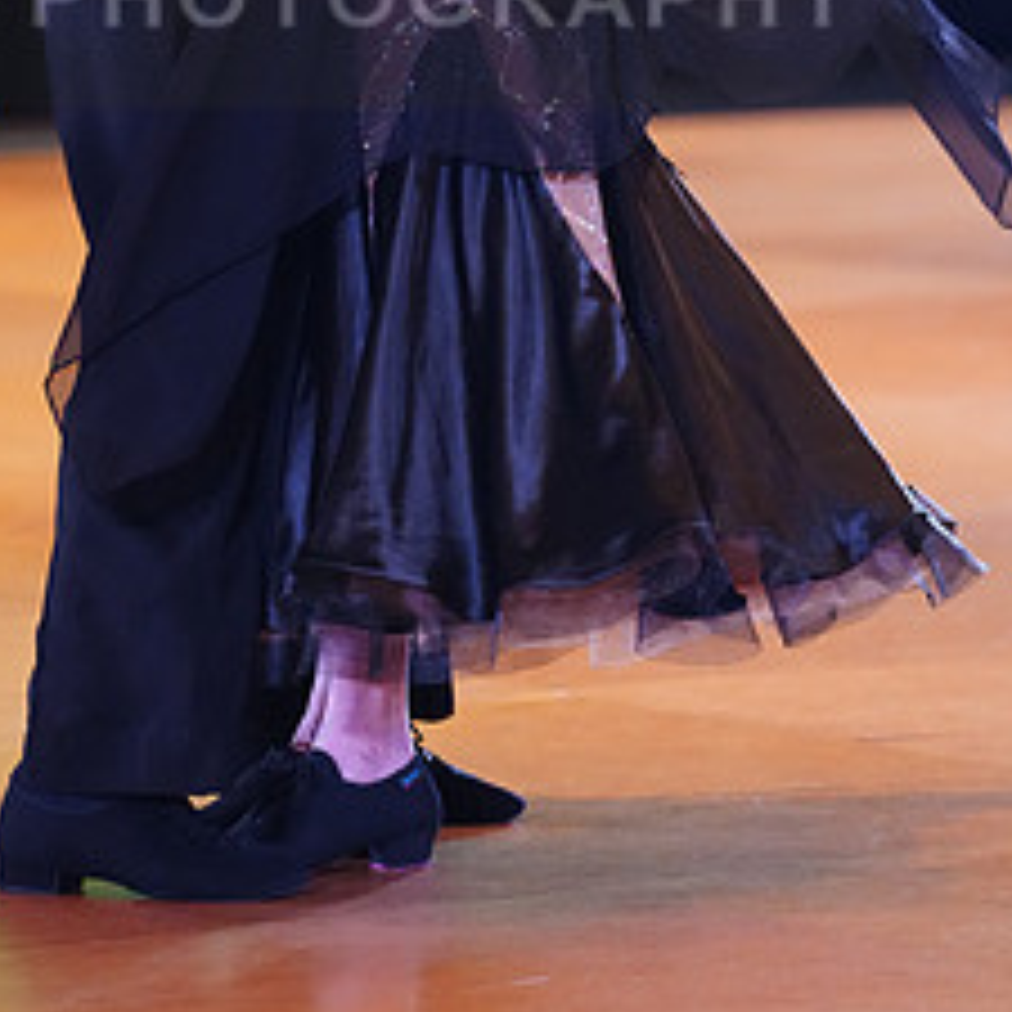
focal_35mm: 318
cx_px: 304
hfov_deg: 5.5
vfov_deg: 5.5
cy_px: -40
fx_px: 10518
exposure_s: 1/400
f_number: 2.8
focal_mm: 145
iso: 5000
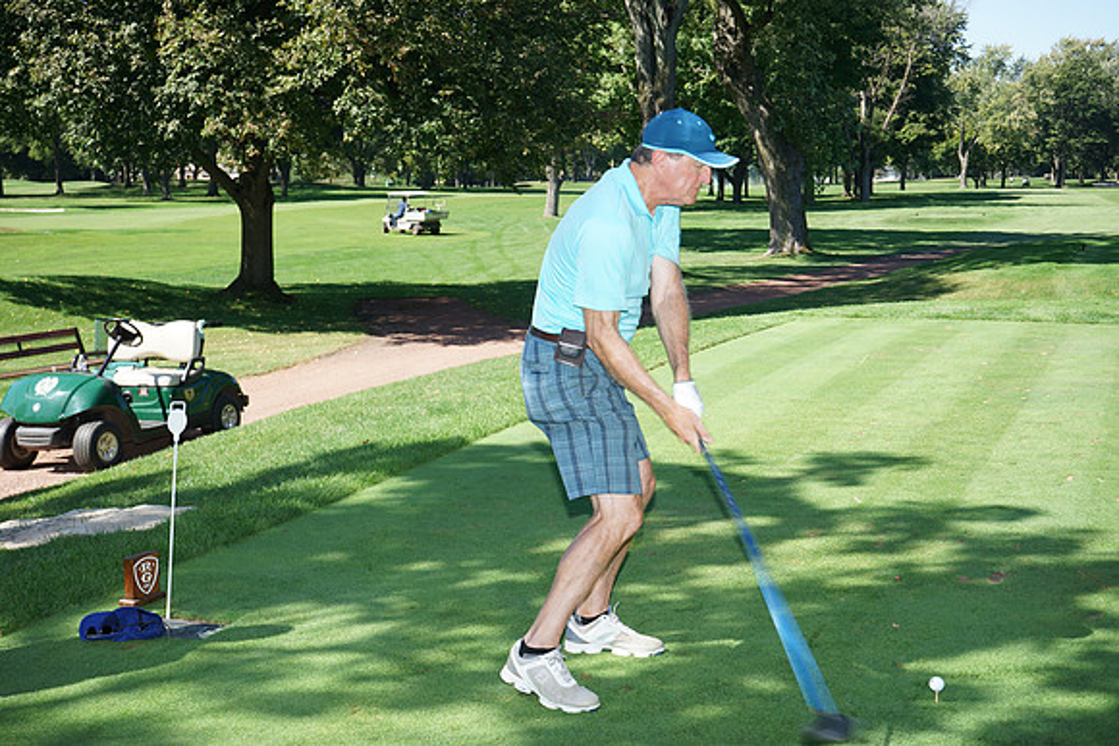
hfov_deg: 41.1
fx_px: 1492
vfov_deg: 28.1
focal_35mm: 48
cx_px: 560
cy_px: 373
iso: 200
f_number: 8
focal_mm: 48
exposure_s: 1/200
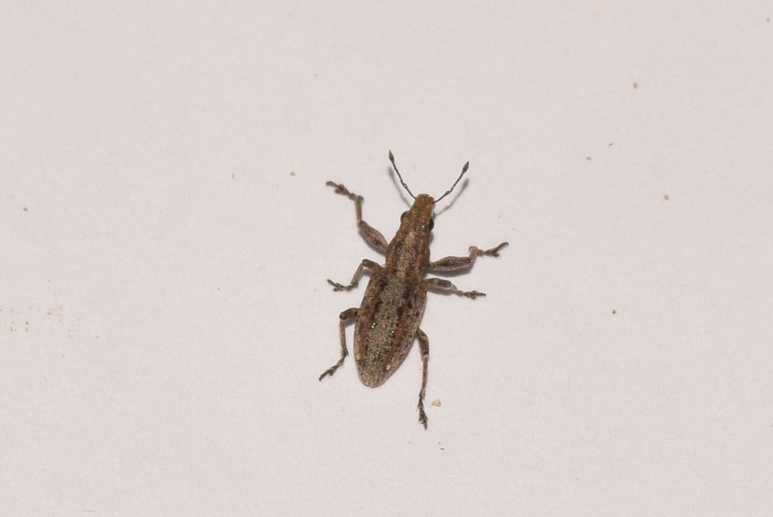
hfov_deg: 9.8
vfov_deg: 6.6
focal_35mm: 210
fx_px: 4513
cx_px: 386
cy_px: 258
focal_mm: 140
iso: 100
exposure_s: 1/200
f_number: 16
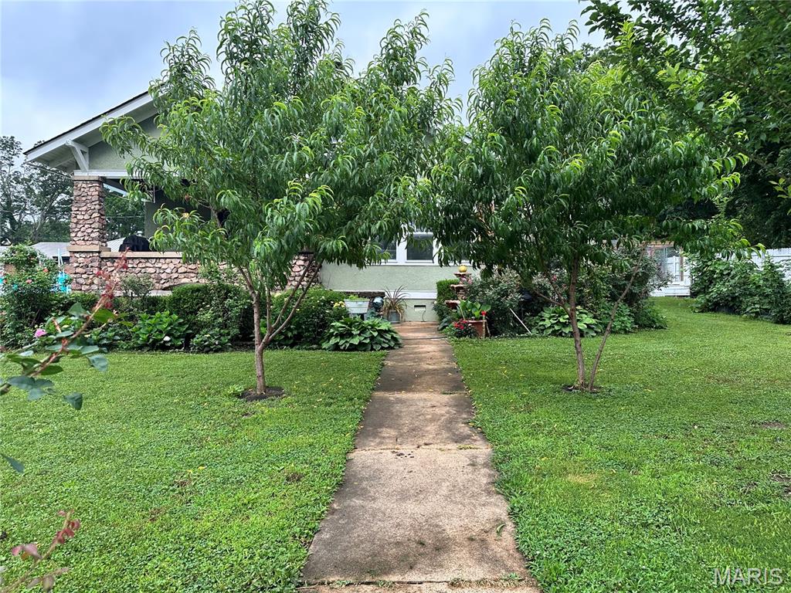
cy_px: 296
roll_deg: -0.3
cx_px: 396
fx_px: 548
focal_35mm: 24
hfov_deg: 71.6
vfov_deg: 56.8
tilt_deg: +1.3
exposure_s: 1/663
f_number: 1.78
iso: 80
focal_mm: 6.86
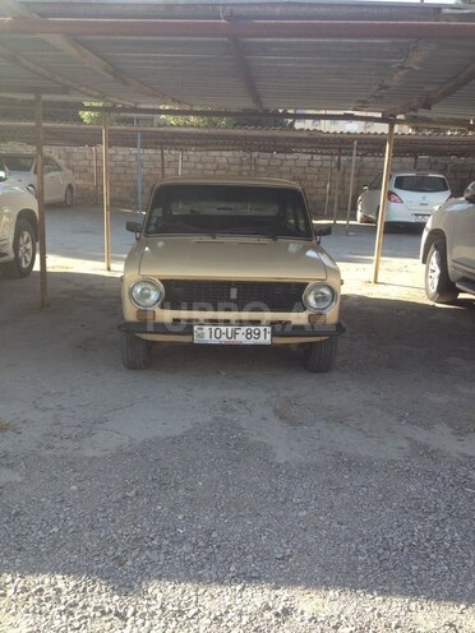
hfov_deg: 40.7
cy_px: 316
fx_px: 640
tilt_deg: -14.2
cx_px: 238
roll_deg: -0.5
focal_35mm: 35
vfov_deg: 52.6
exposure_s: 1/347
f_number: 2.4
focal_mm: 4.28
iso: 50
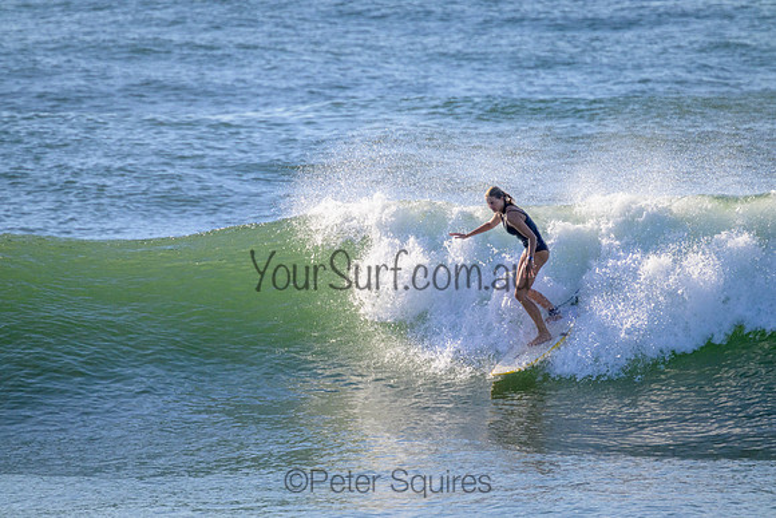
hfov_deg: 2.6
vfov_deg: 1.7
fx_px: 17248
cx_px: 388
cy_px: 259
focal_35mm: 800
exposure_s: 1/2000
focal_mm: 800
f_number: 11
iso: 1100
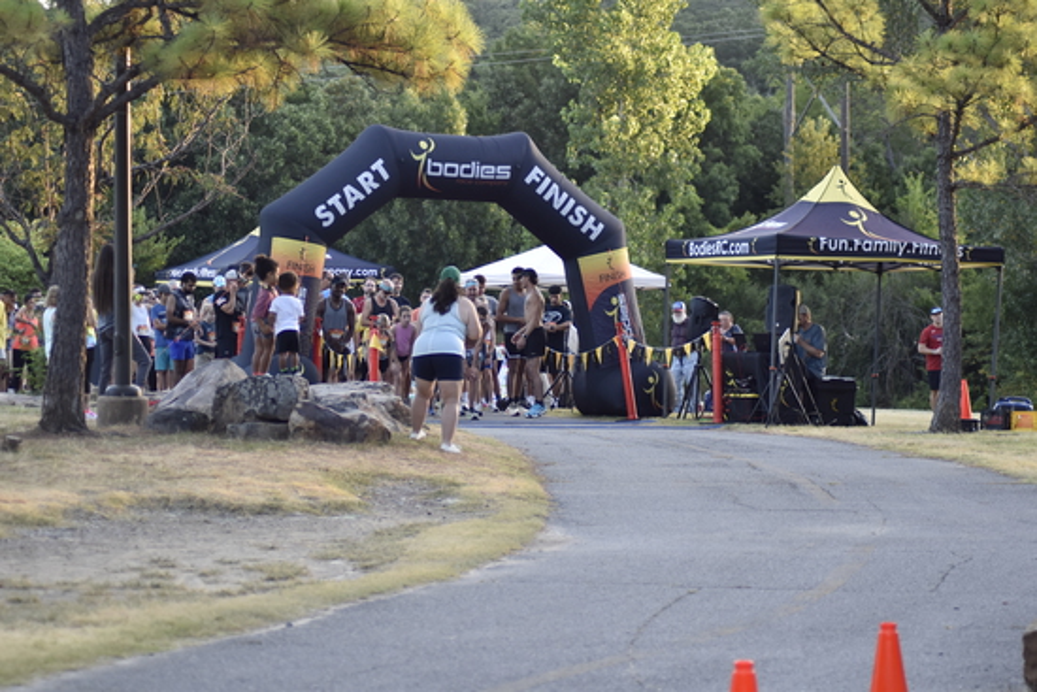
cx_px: 518
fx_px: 3025
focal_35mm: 105
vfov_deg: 13.0
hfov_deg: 19.5
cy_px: 346
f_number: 4
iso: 500
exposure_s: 1/250
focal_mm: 70
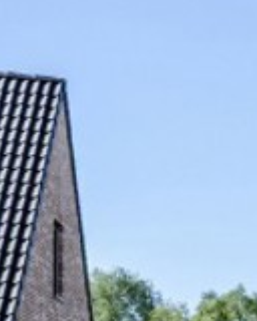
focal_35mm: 148
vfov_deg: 12.5
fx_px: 1407
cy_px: 451
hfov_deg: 7.0
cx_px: 1121
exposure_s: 1/400
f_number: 11
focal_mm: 14
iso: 250
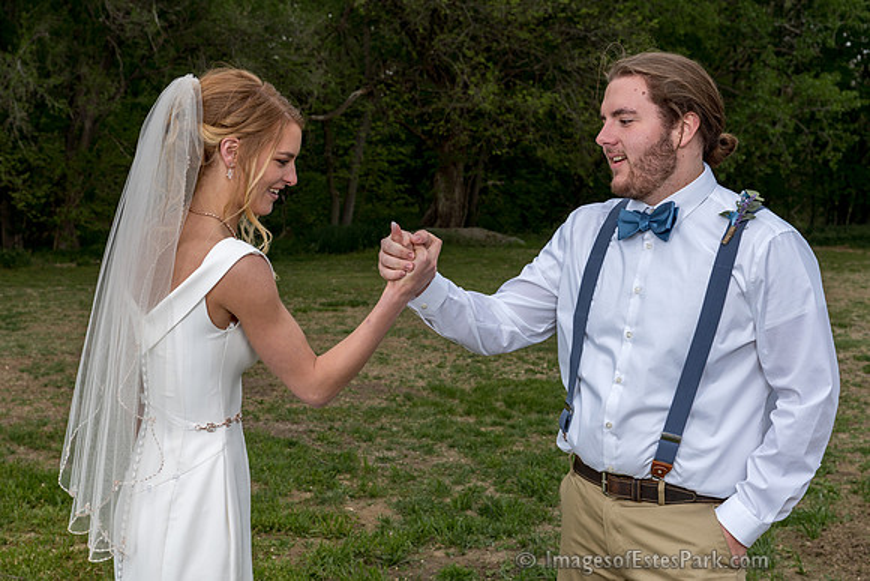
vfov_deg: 37.9
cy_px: 290
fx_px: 846
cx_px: 435
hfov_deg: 54.4
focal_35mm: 35
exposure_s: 1/125
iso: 100
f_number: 6.3
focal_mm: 35
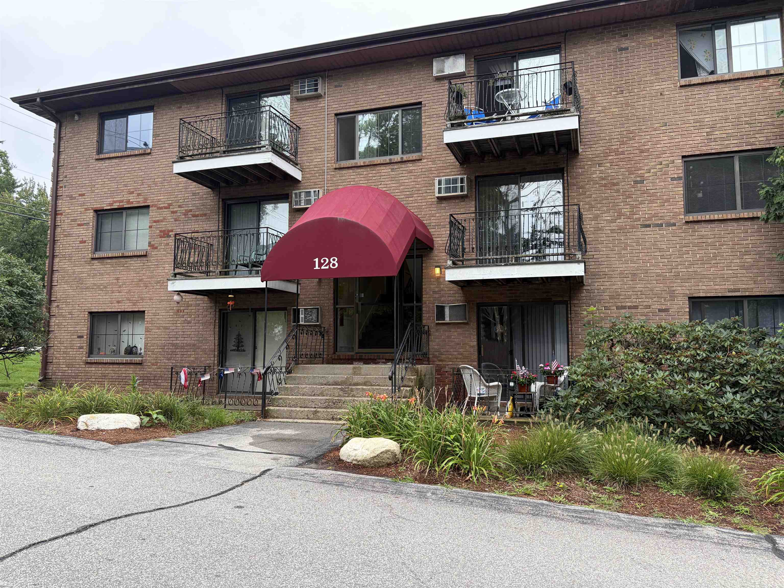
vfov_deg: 53.1
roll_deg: -0.1
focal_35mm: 26
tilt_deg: +5.8
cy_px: 294
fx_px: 589
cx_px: 392
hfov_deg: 67.3
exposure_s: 1/377
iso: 64
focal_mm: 5.96
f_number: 1.6
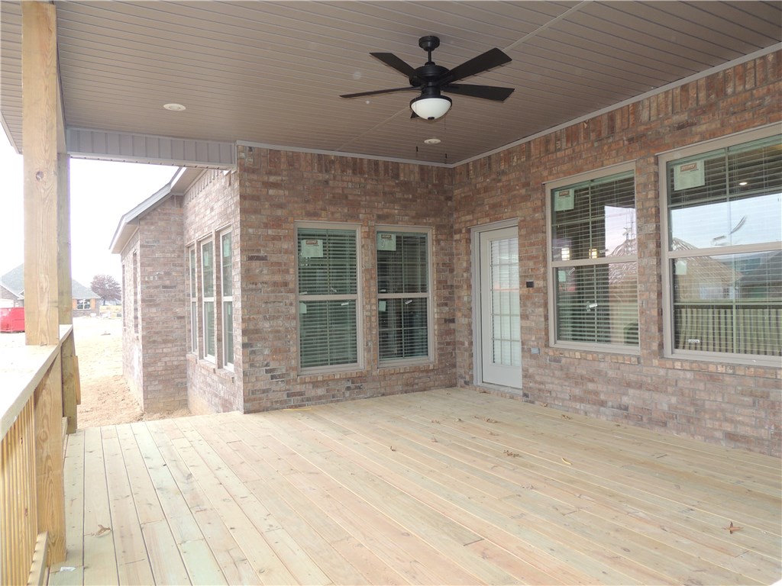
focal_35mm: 24
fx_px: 542
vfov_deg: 56.8
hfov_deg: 71.6
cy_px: 293
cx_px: 391
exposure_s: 1/40
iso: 160
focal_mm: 4.3
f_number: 3
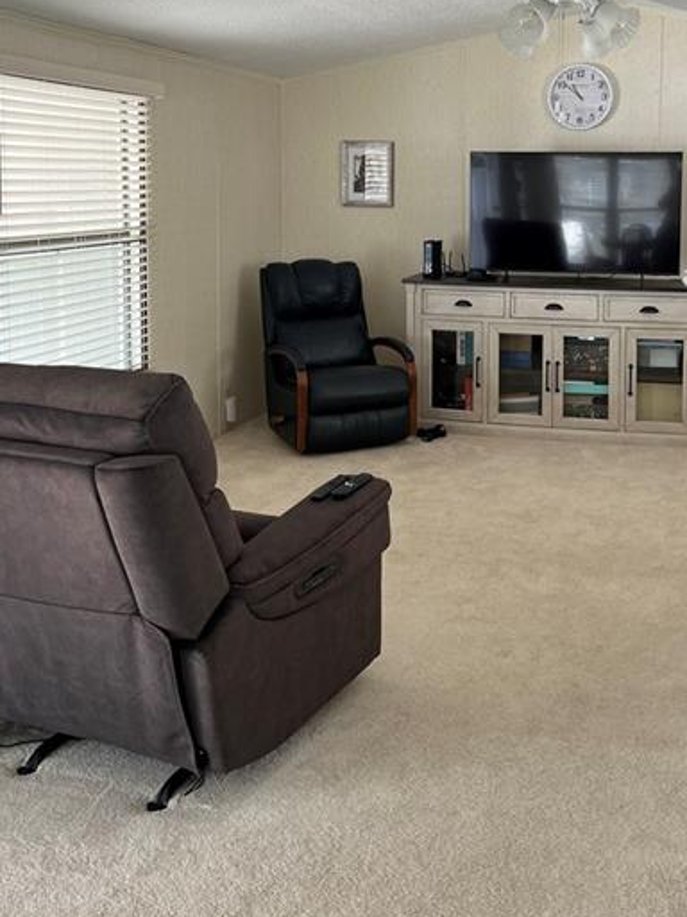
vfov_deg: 46.4
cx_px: 472
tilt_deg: -4.3
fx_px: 1032
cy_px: 249
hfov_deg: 36.3
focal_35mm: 39
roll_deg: -0.2
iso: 80
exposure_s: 1/121
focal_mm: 5.1
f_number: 1.6
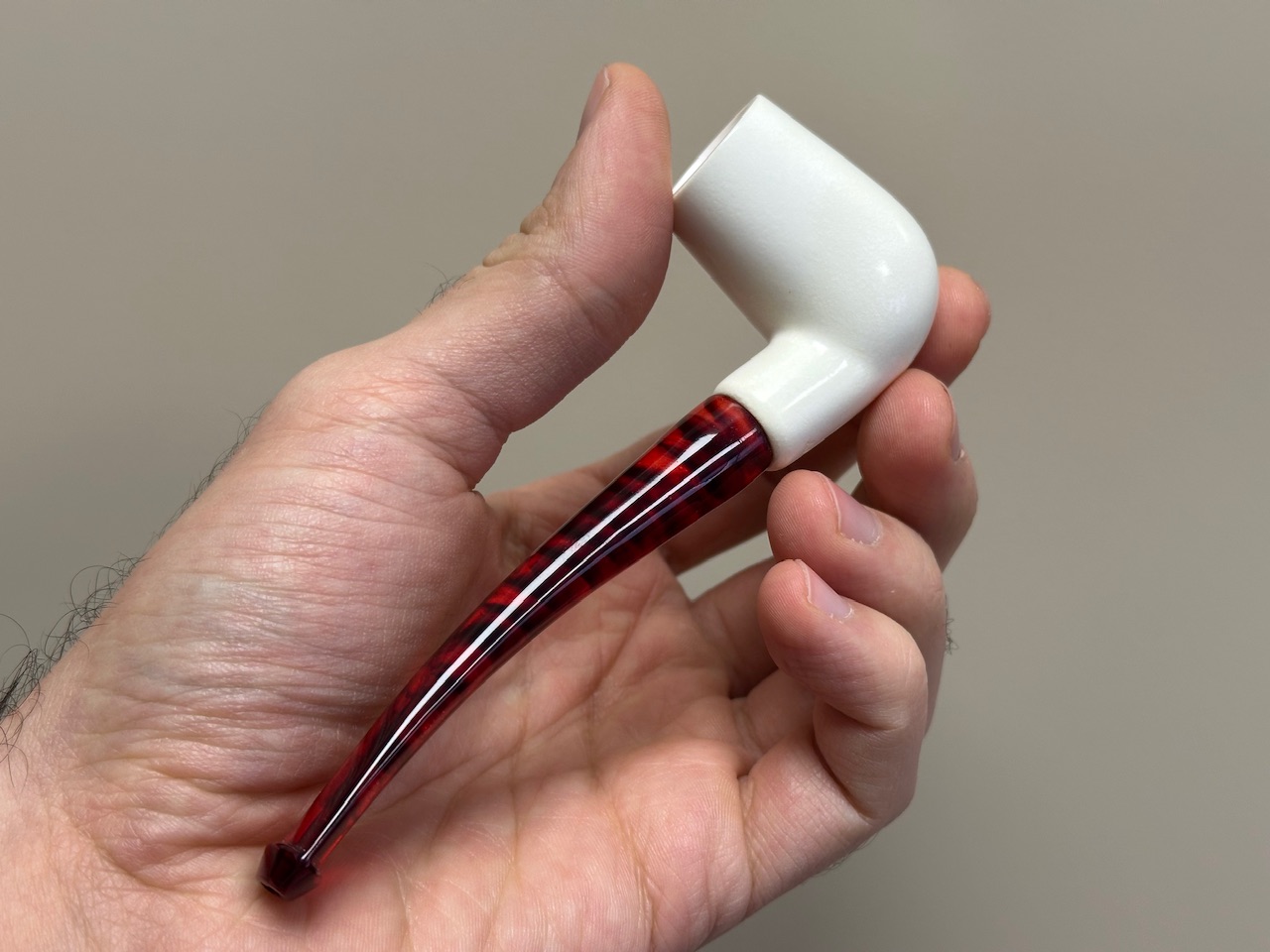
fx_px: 1761
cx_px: 635
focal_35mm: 48
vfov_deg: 30.3
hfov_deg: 39.7
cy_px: 476
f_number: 1.78
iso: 80
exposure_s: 1/121
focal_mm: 6.86
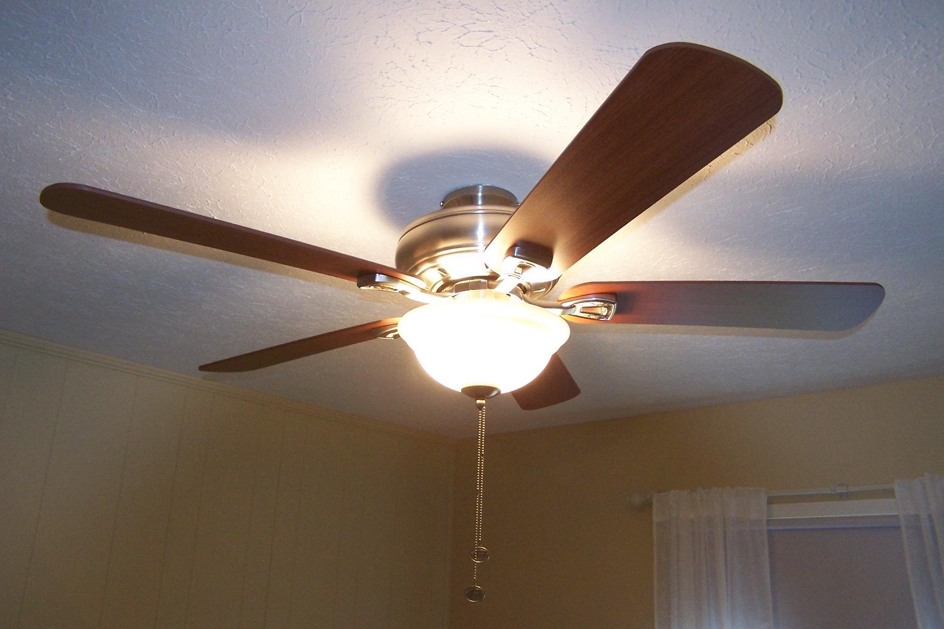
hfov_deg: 48.5
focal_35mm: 40
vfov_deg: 33.4
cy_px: 312
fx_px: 1049
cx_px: 471
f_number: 2.8
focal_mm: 6.3
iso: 140
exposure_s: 1/45
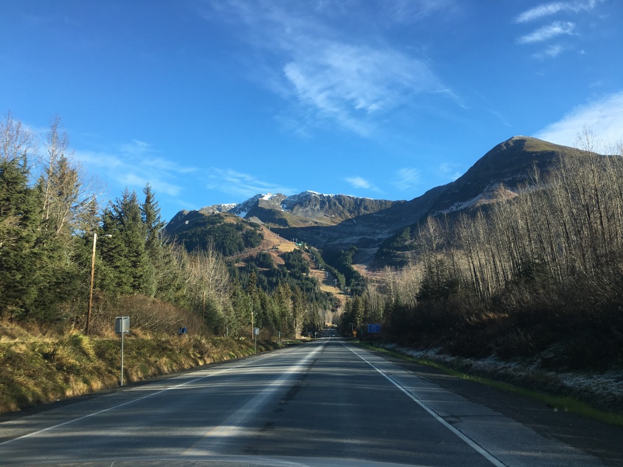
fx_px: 522
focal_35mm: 29
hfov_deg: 61.7
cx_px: 312
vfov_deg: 48.2
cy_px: 234
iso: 25
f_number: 2.2
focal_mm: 4.15
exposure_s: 1/370
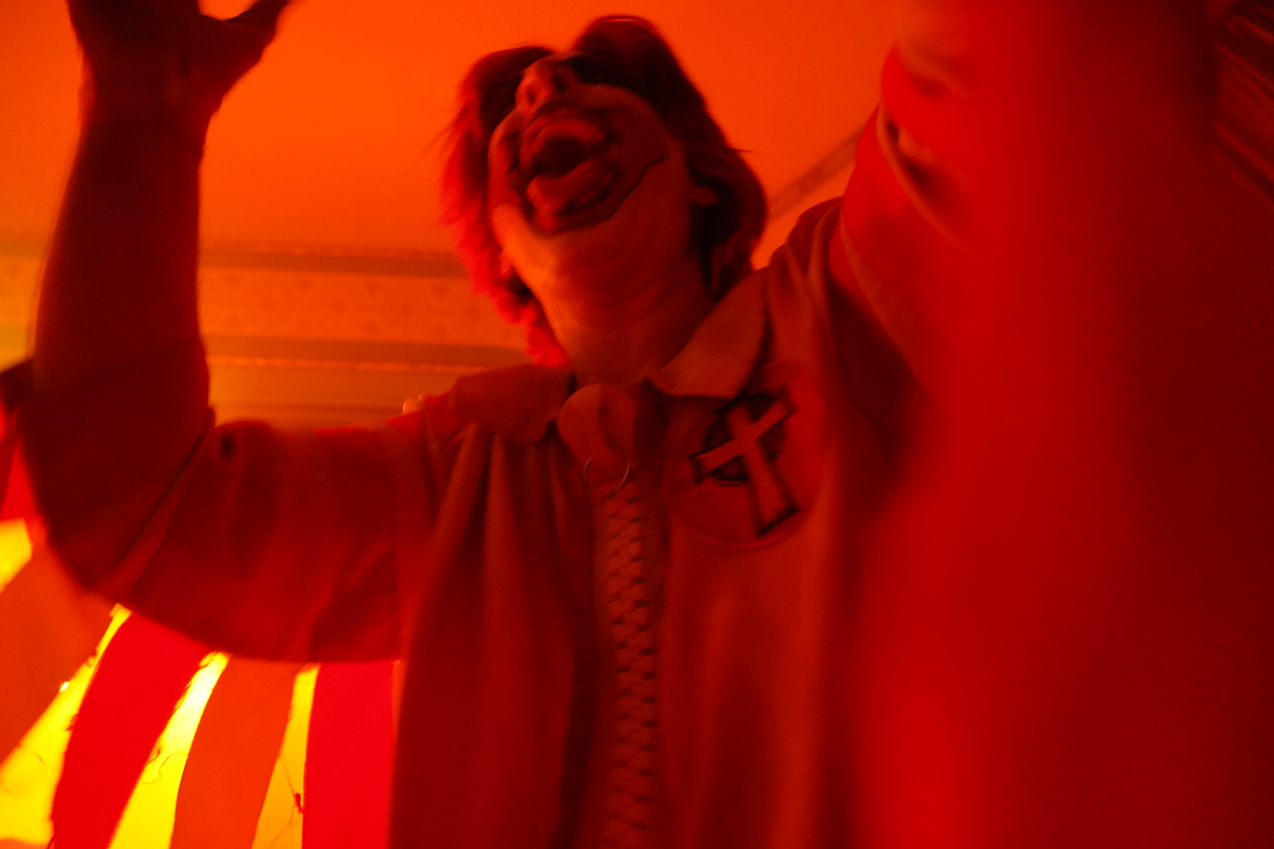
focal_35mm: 24
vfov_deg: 53.1
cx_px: 637
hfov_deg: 73.7
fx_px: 849
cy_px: 424
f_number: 4
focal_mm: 24
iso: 12800
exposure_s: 1/60
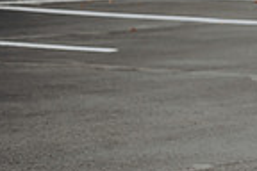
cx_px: 469
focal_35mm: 281
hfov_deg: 7.1
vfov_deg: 4.8
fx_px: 2006
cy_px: 283
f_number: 3.2
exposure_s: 1/1600
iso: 320
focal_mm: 70
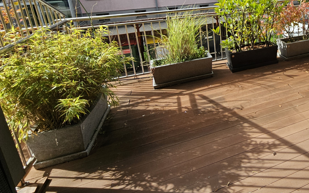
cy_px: 28
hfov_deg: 62.4
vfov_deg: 45.7
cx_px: 271
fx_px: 211
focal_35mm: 25
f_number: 2.2
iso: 50
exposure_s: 1/657
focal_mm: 2.2
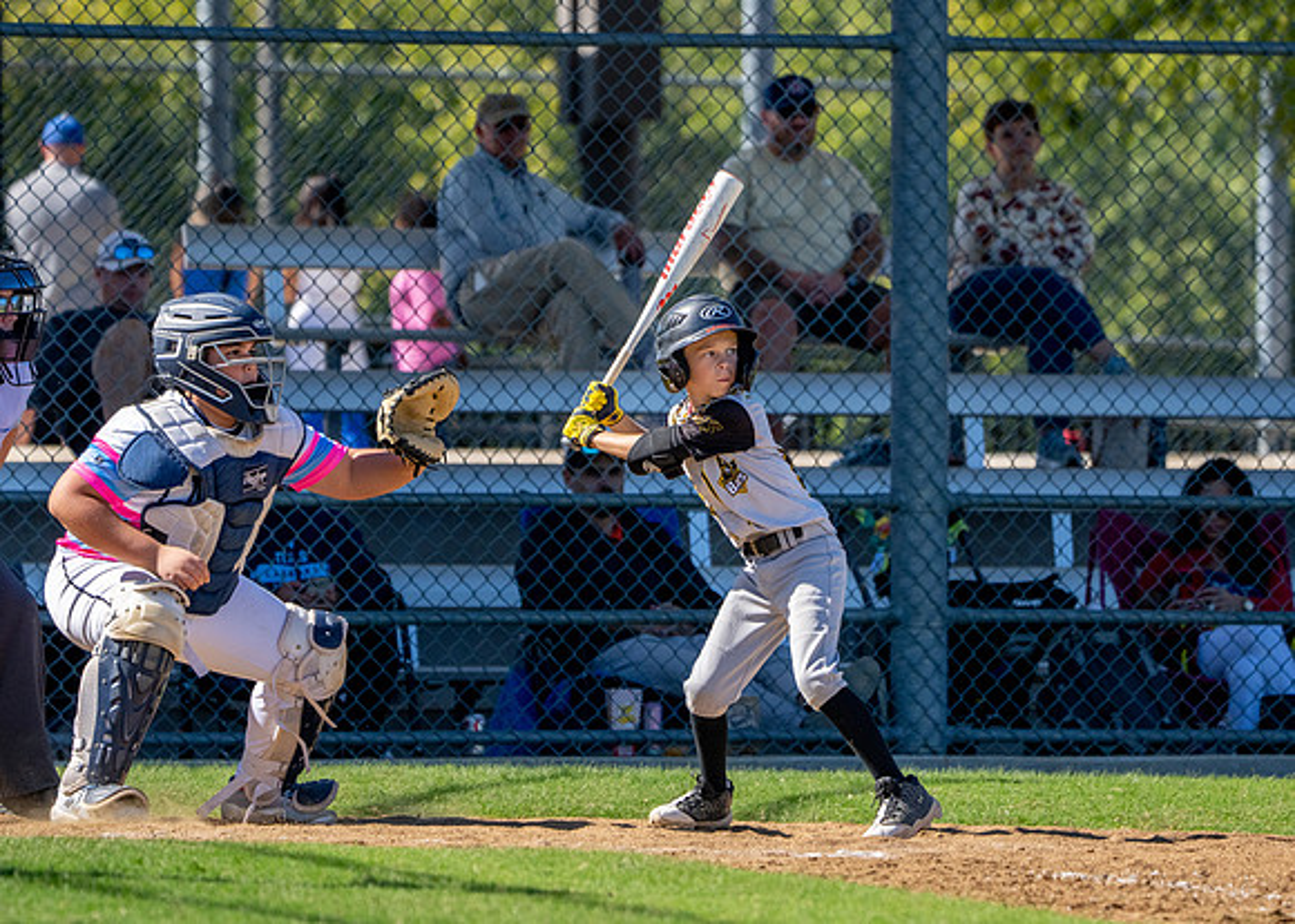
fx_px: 13967
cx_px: 770
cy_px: 427
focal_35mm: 380
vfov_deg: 3.8
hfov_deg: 5.3
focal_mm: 262
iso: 1000
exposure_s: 1/4000
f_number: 5.6
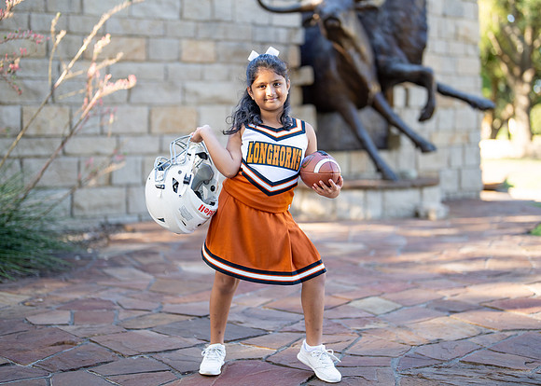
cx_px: 267
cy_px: 186
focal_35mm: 60
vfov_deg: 23.8
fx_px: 916
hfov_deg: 32.9
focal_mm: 50
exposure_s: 1/640
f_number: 1.2
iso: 125
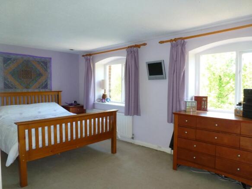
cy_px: 94
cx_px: 126
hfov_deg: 71.6
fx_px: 175
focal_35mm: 24
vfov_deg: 56.8
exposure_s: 1/60
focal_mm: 4.3
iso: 250
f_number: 3.3
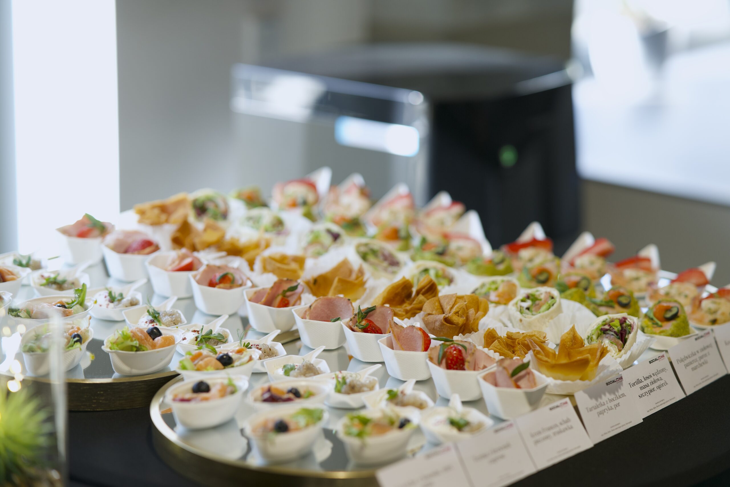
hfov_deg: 23.9
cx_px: 365
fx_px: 1724
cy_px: 244
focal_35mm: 85
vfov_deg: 16.1
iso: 400
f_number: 2.2
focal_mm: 85
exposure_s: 1/250
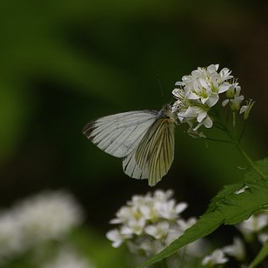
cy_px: 132
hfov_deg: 3.2
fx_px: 4818
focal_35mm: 550
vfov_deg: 3.2
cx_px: 162
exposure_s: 1/500
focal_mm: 260
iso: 200
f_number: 7.1
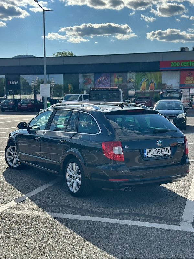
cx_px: 97
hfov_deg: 30.3
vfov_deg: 39.7
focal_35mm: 48
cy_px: 130
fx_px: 359
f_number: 1.78
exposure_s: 1/6211
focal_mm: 6.86
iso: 100
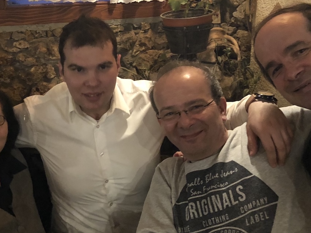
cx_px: 93
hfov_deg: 35.6
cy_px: 101
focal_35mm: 53
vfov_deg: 27.5
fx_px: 476
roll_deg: +1.9
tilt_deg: -16.4
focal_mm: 3.99
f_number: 1.8
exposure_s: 1/4
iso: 250
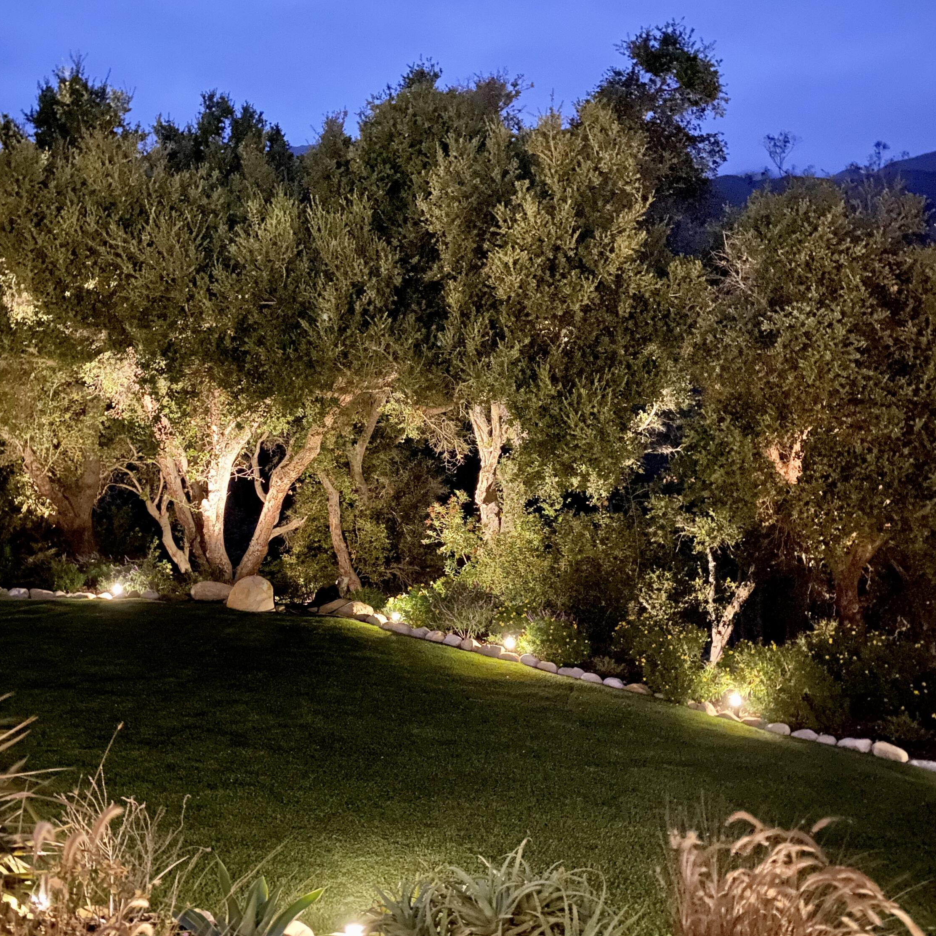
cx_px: 419
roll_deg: -0.3
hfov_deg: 52.4
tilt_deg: -5.8
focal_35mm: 31
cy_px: 473
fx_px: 948
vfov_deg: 52.5
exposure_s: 1/2
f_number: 1.8
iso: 1600
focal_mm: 4.25
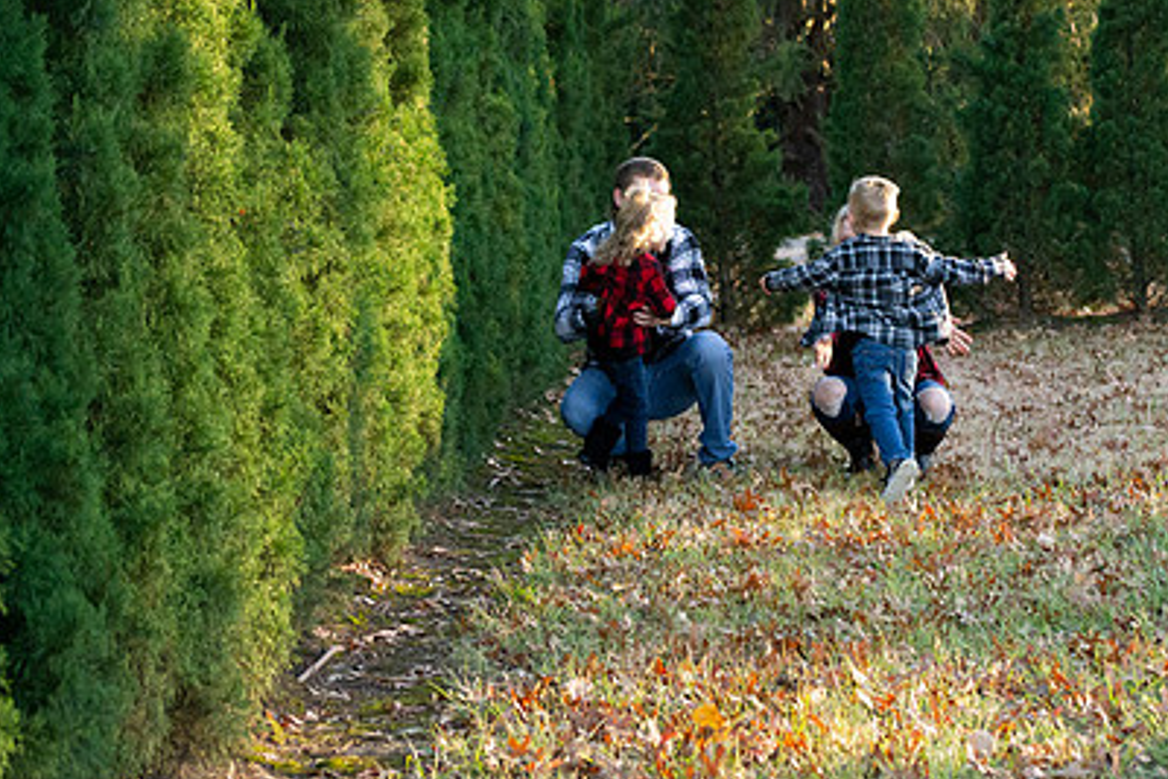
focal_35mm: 135
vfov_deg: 10.2
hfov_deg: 15.2
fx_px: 4381
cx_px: 756
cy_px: 308
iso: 3200
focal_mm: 62
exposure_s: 1/1000
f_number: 5
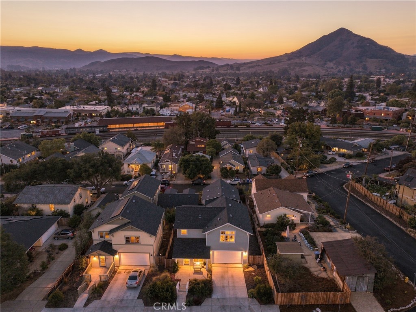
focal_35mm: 24
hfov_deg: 71.6
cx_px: 208
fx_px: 288
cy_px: 156
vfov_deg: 56.8
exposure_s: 1/30
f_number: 2.8
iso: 100
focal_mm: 12.3
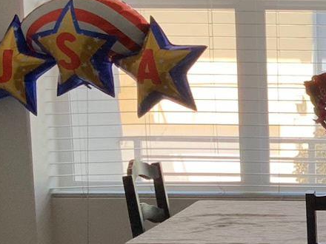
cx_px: 506
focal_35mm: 135
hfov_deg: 13.6
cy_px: 198
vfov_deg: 10.9
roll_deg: -0.2
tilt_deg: -7.6
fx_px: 1271
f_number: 1.8
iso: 40
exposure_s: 1/122
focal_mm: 3
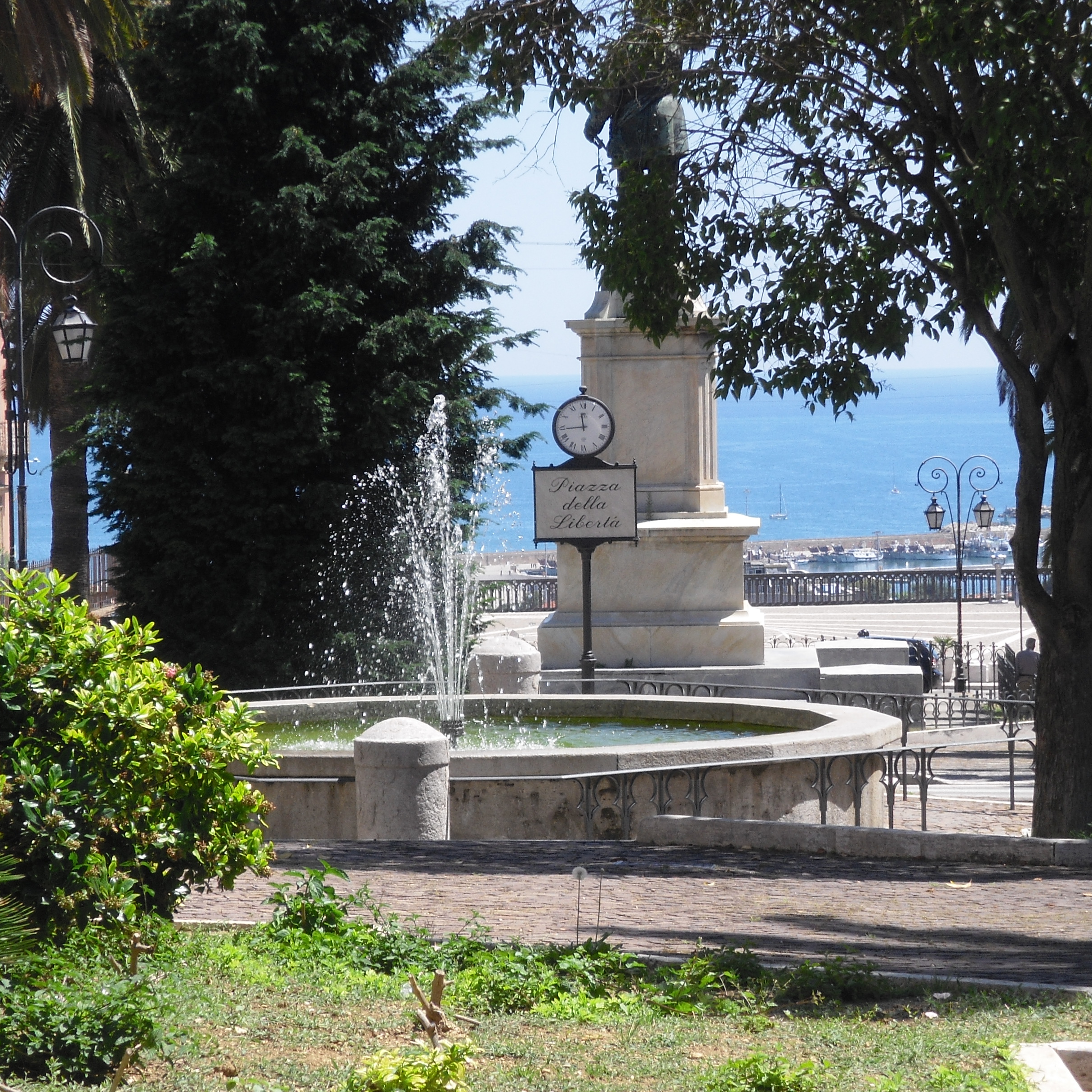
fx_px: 4747
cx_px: 584
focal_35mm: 133
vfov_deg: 13.1
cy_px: 548
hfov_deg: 13.1
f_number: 5.9
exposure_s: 1/200
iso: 64
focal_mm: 18.6
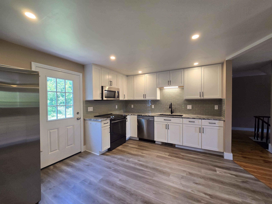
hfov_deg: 106.2
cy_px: 102
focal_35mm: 13
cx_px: 136
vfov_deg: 89.9
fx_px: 102
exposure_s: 1/60
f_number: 2.2
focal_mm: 2.2
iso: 100
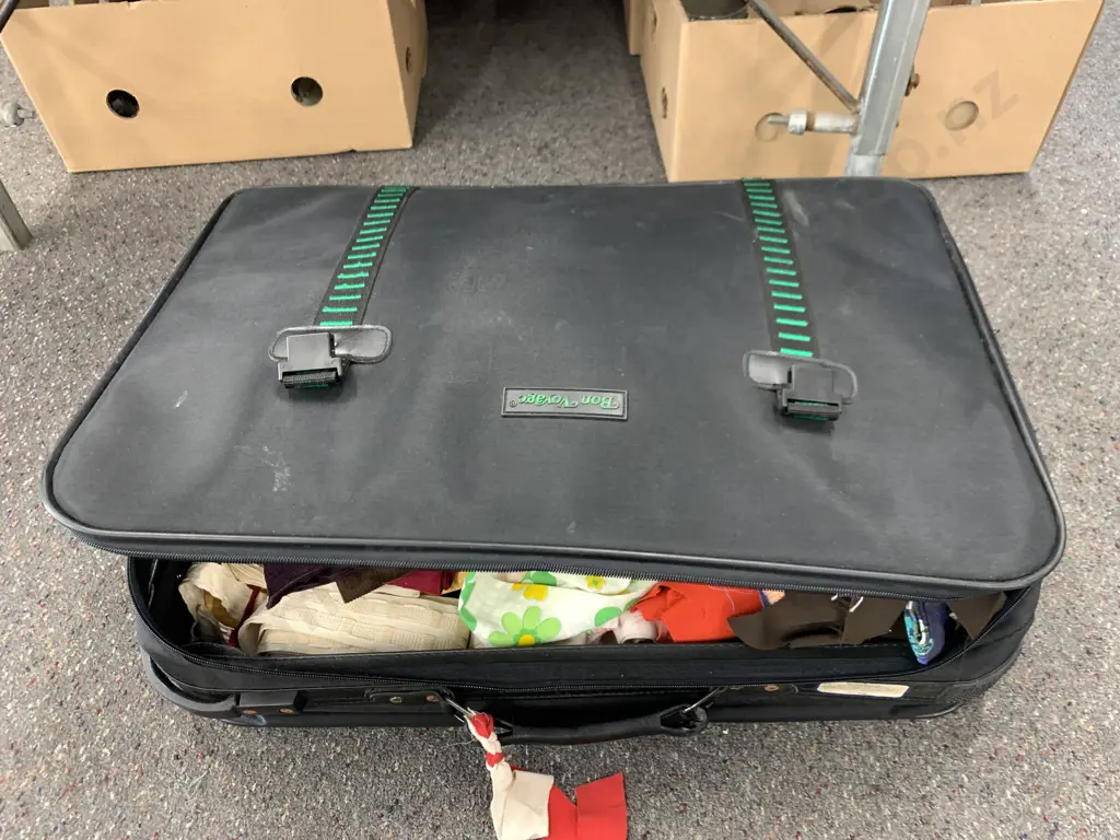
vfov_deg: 53.1
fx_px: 841
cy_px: 420
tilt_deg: -48.5
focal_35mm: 26
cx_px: 560
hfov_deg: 67.3
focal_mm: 4.25
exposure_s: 1/50
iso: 320
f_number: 1.8
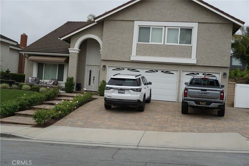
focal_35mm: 40
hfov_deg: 47.9
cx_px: 124
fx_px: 280
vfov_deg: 33.0
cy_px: 83
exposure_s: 1/200
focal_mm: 27
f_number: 6.3
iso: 100
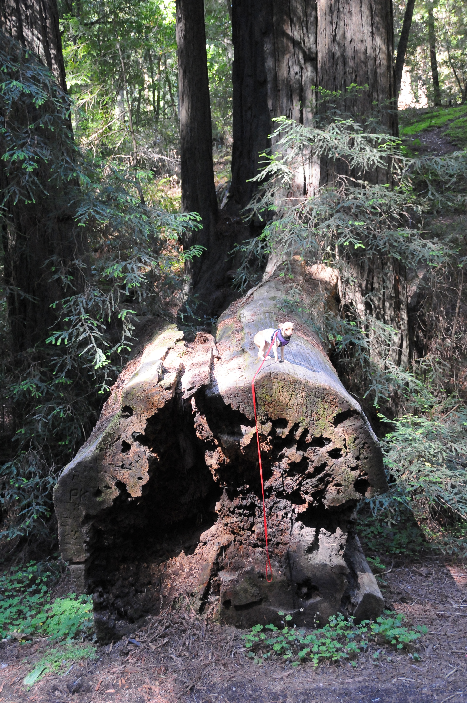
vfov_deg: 49.6
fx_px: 761
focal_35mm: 39
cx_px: 234
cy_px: 352
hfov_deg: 34.1
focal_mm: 26
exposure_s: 1/60
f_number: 4
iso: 1600
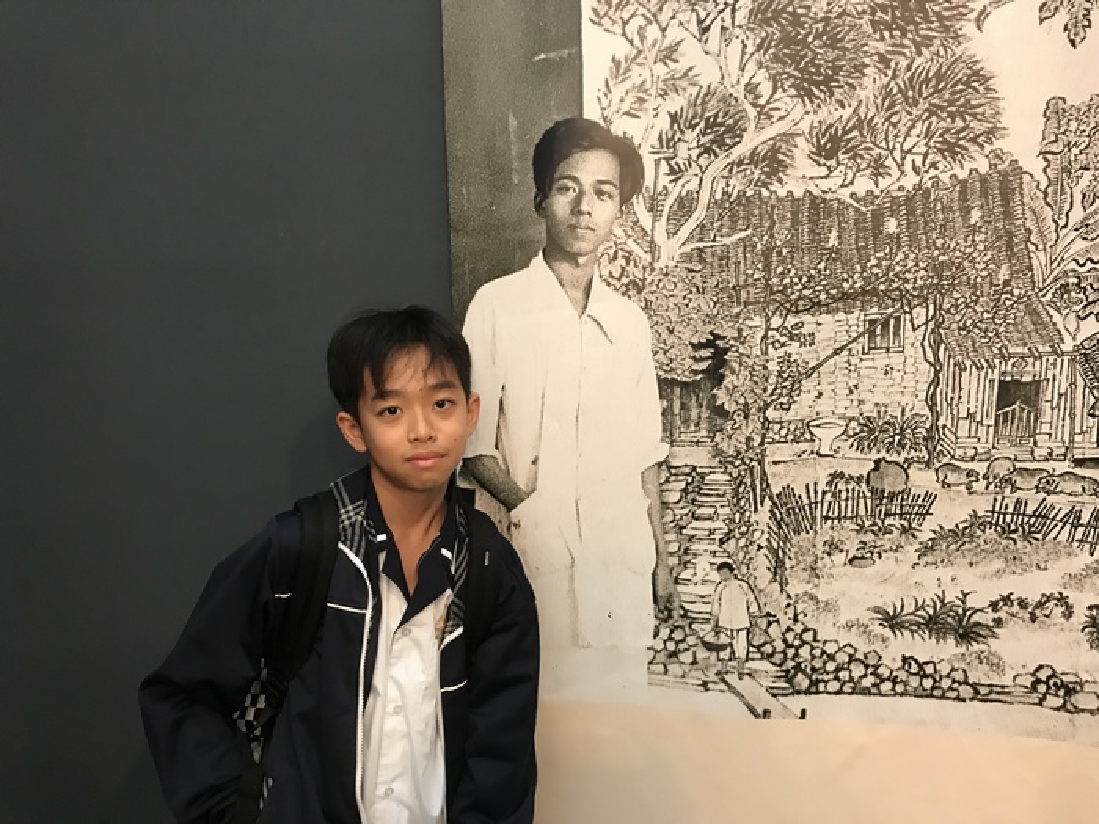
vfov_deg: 49.7
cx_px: 550
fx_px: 889
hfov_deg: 63.4
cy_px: 412
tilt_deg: -7.4
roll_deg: +0.5
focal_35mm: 28
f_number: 1.8
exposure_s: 1/15
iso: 50
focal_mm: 3.99
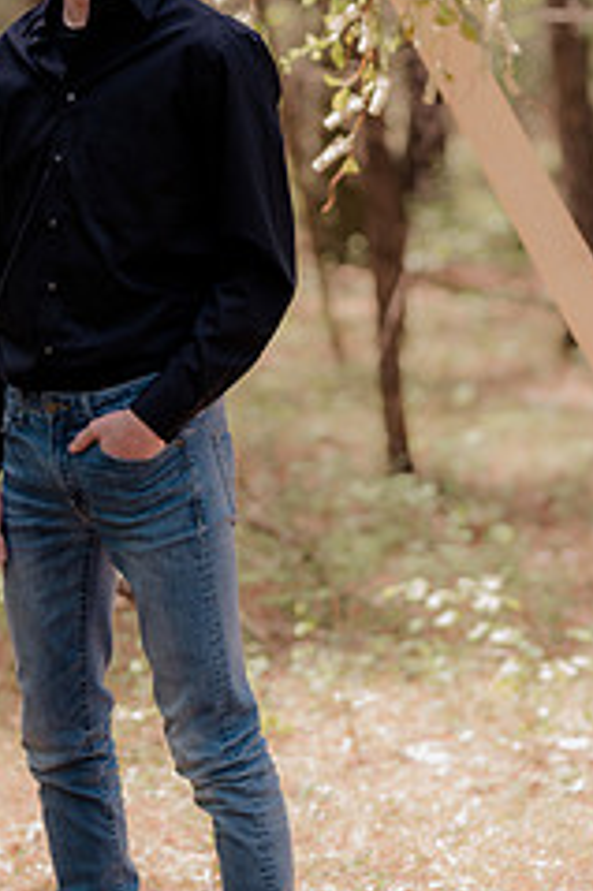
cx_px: 121
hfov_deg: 8.5
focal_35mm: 160
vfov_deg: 12.8
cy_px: 198
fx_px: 3959
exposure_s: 1/800
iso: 400
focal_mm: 85
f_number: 2.2
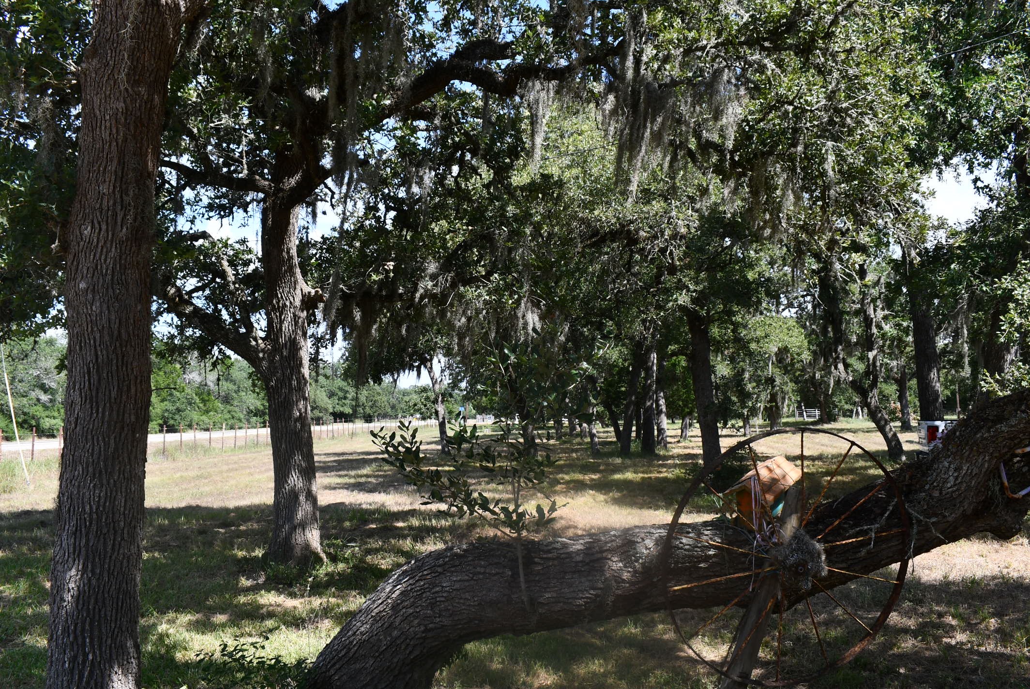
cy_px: 344
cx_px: 515
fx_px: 1031
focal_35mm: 36
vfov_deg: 37.0
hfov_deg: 53.1
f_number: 8
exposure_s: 1/250
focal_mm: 18
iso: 200
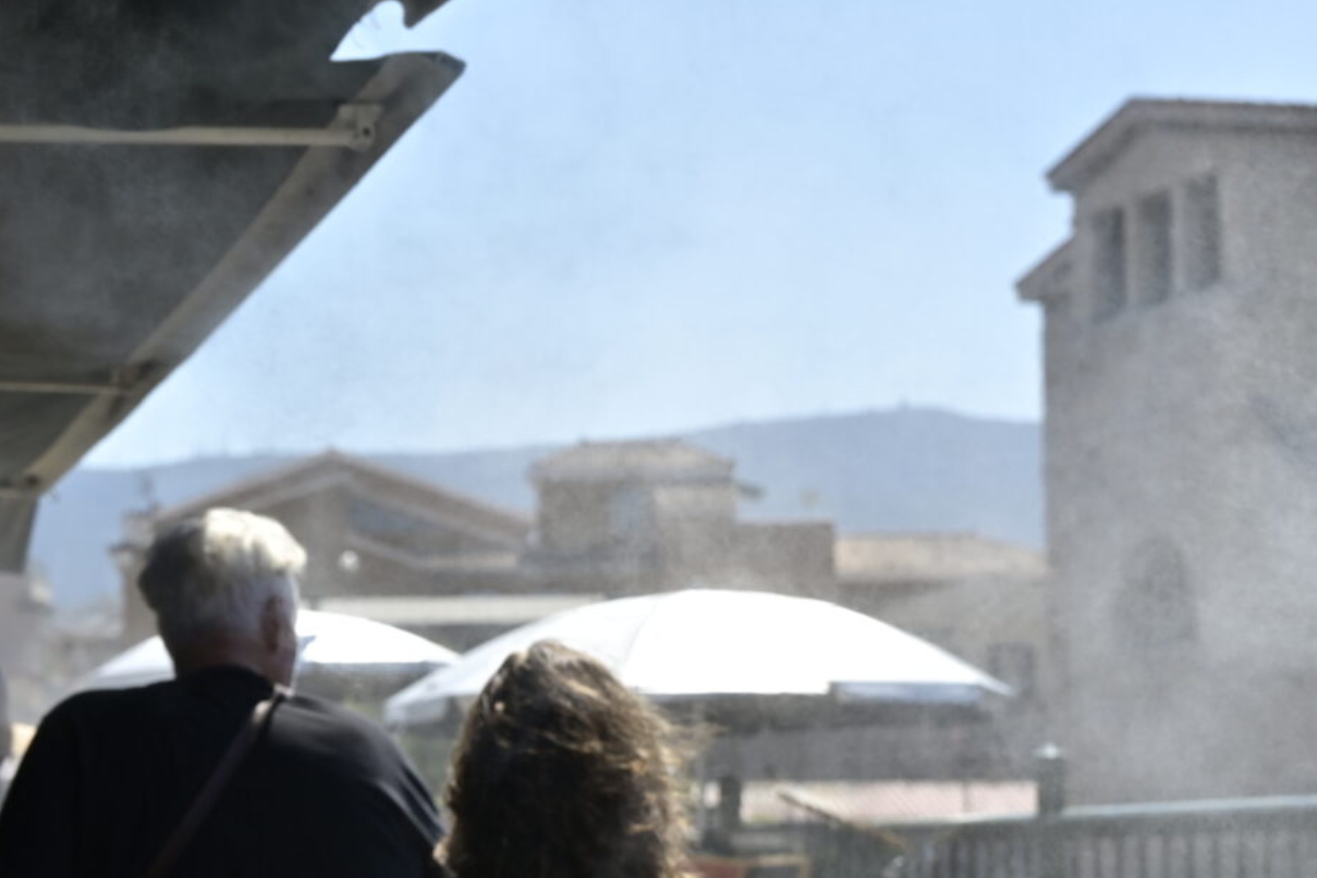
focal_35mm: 104
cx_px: 477
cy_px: 650
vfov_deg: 13.1
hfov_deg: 19.6
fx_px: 3804
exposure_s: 1/1000
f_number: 8
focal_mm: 66
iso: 320
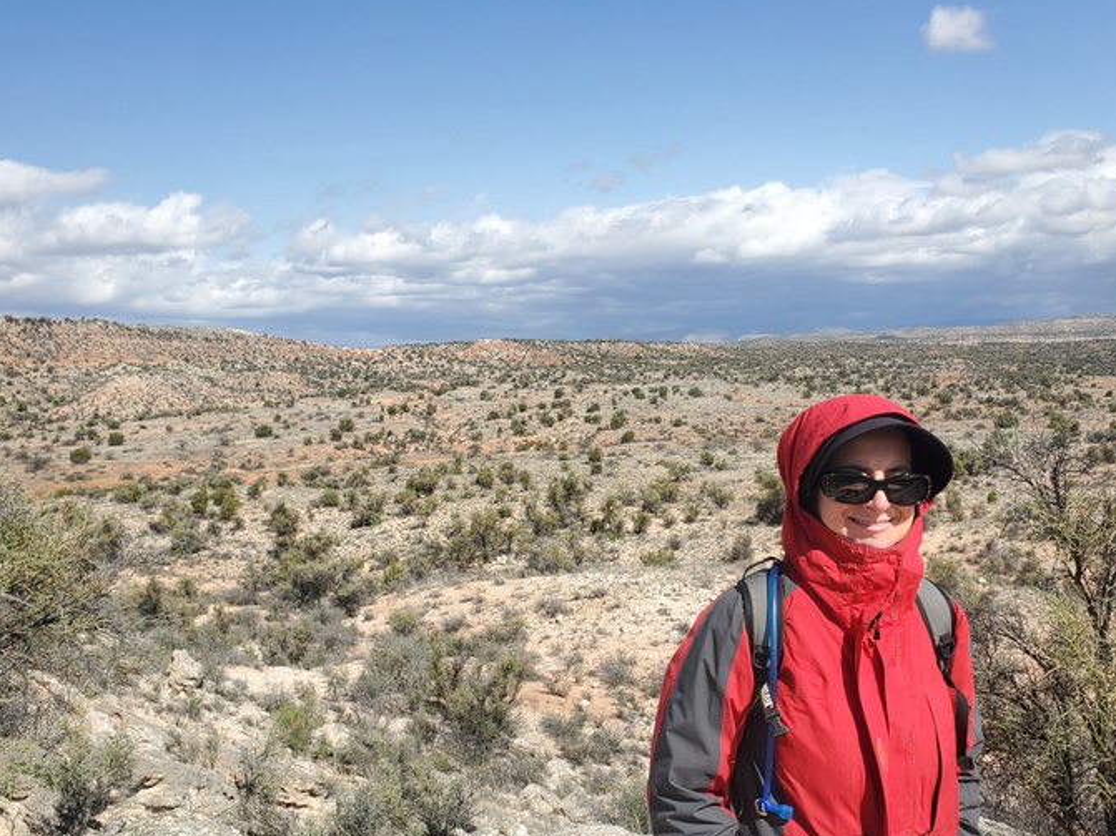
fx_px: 999
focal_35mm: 31
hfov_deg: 58.3
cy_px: 492
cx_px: 529
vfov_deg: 45.2
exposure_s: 1/1457
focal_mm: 4.3
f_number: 2.4
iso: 50
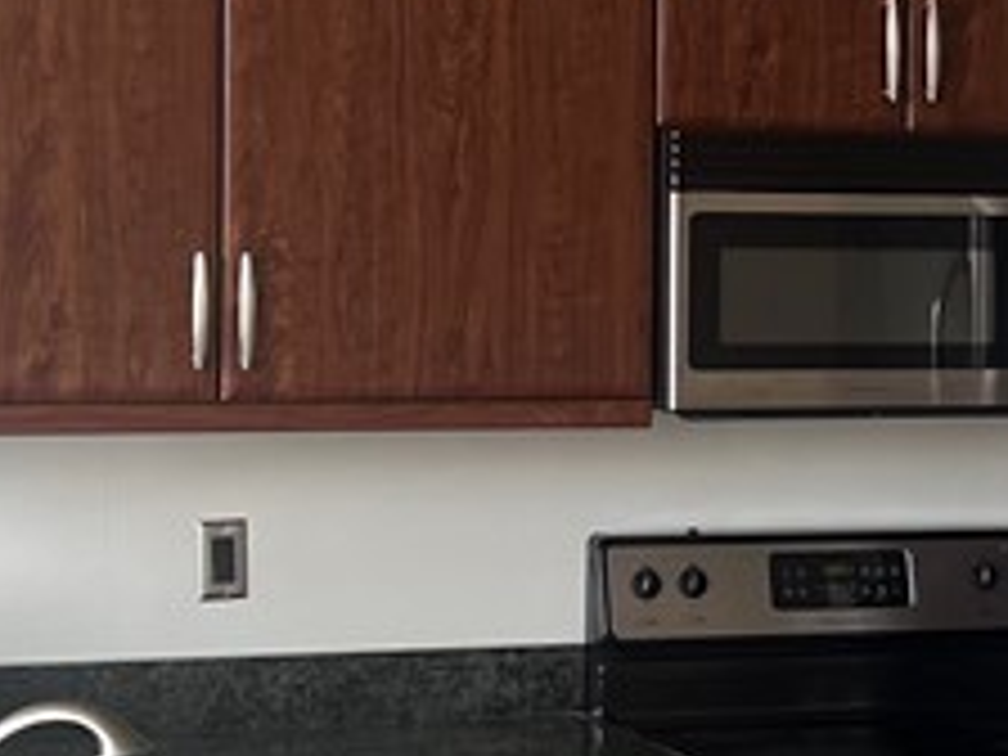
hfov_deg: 16.4
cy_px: 225
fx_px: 3465
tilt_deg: -0.1
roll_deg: -1.0
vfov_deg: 12.4
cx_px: 850
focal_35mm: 119
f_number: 1.5
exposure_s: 1/120
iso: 125
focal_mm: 5.7
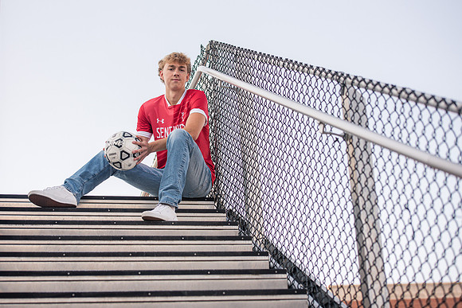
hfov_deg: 26.5
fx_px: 980
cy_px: 140
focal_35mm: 76
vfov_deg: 17.9
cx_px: 210
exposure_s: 1/800
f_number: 3.5
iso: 200
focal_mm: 70
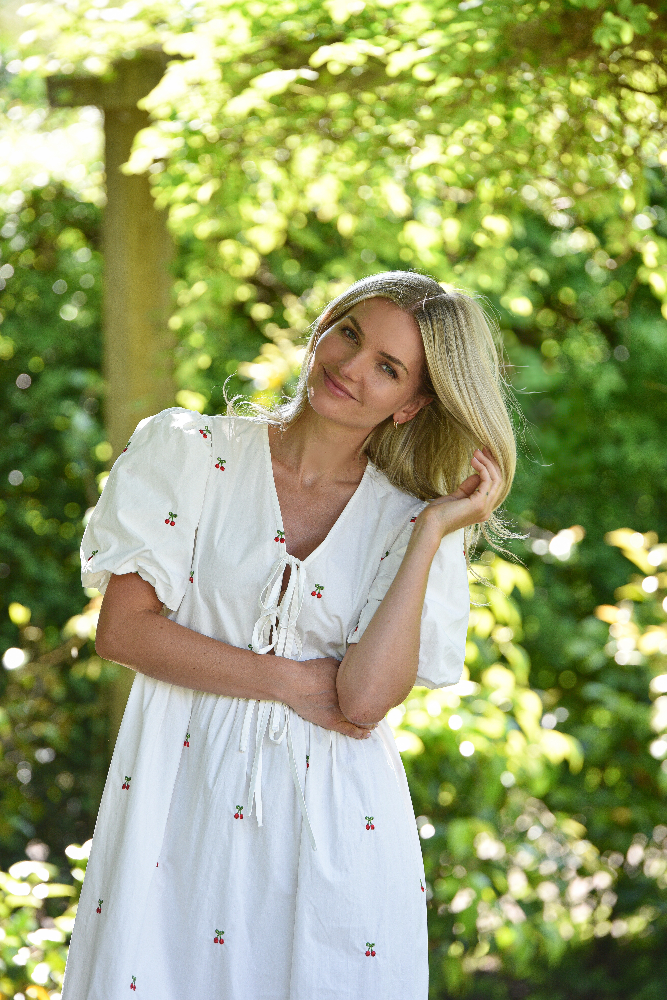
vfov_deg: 10.8
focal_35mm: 190
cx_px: 334
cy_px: 500
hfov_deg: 7.2
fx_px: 5275
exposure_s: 1/320
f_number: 4.5
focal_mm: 190
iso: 400
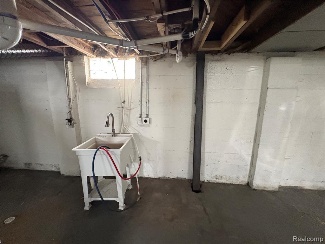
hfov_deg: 102.1
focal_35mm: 14
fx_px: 131
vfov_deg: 85.7
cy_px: 122
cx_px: 162
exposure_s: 1/60
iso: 800
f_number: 2.2
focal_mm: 2.22
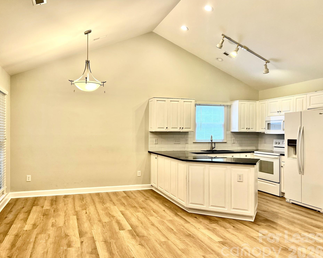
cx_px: 148
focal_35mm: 28
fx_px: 268
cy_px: 131
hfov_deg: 62.1
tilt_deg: -0.2
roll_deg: +0.3
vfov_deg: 51.5
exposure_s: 1/120
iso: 100
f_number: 1.5
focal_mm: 5.7
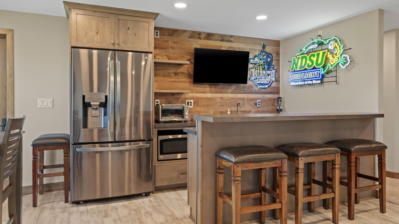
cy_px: 115
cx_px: 207
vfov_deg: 46.5
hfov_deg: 74.8
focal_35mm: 25
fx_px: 261
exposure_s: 1/1.25
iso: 500
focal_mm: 22.6
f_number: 9
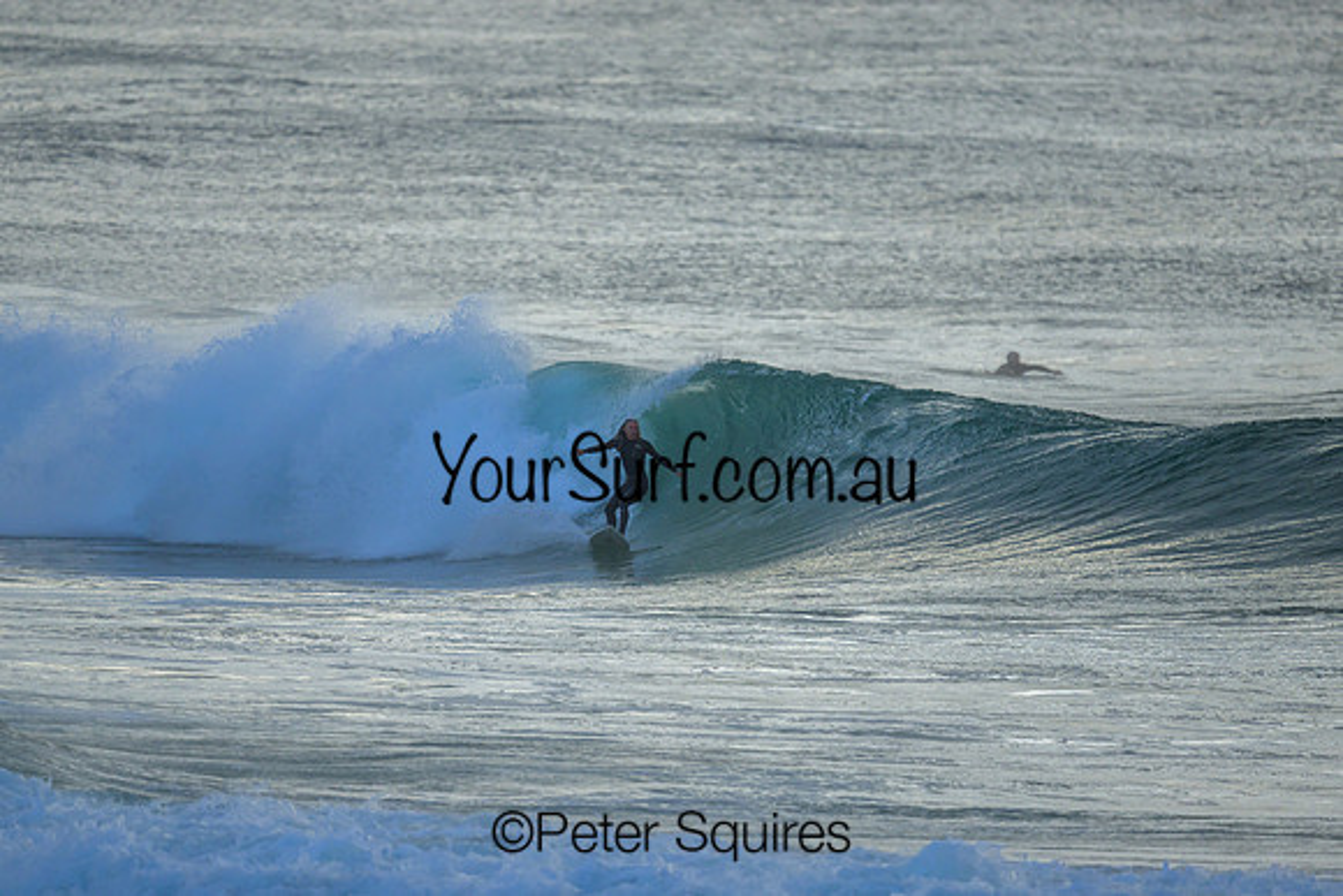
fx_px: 29850
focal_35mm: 800
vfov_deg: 1.7
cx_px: 672
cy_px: 448
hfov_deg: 2.6
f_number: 6.3
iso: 800
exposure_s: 1/2500
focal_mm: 800
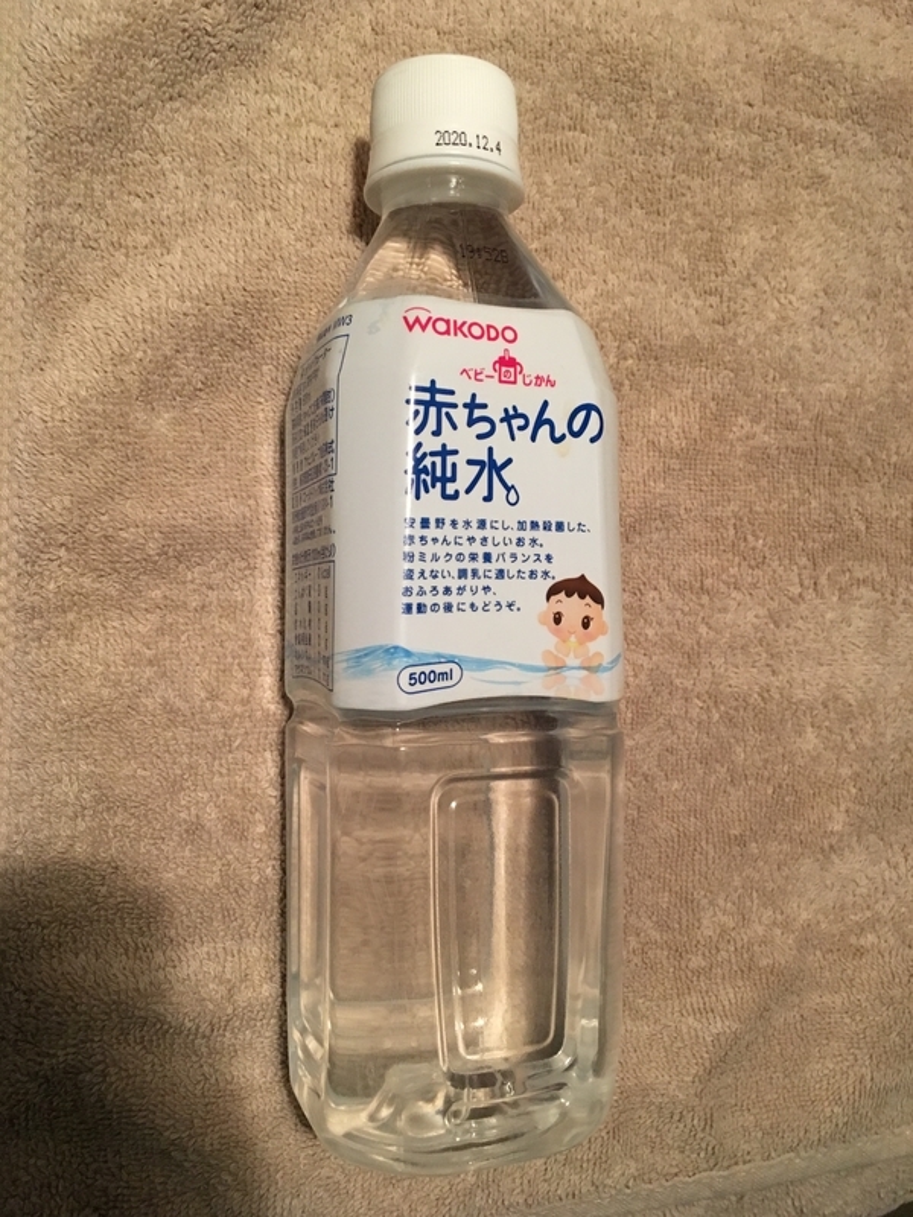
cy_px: 608
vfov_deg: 61.7
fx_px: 1020
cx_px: 456
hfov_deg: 48.2
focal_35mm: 29
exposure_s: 1/33
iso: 250
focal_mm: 4.15
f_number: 2.2
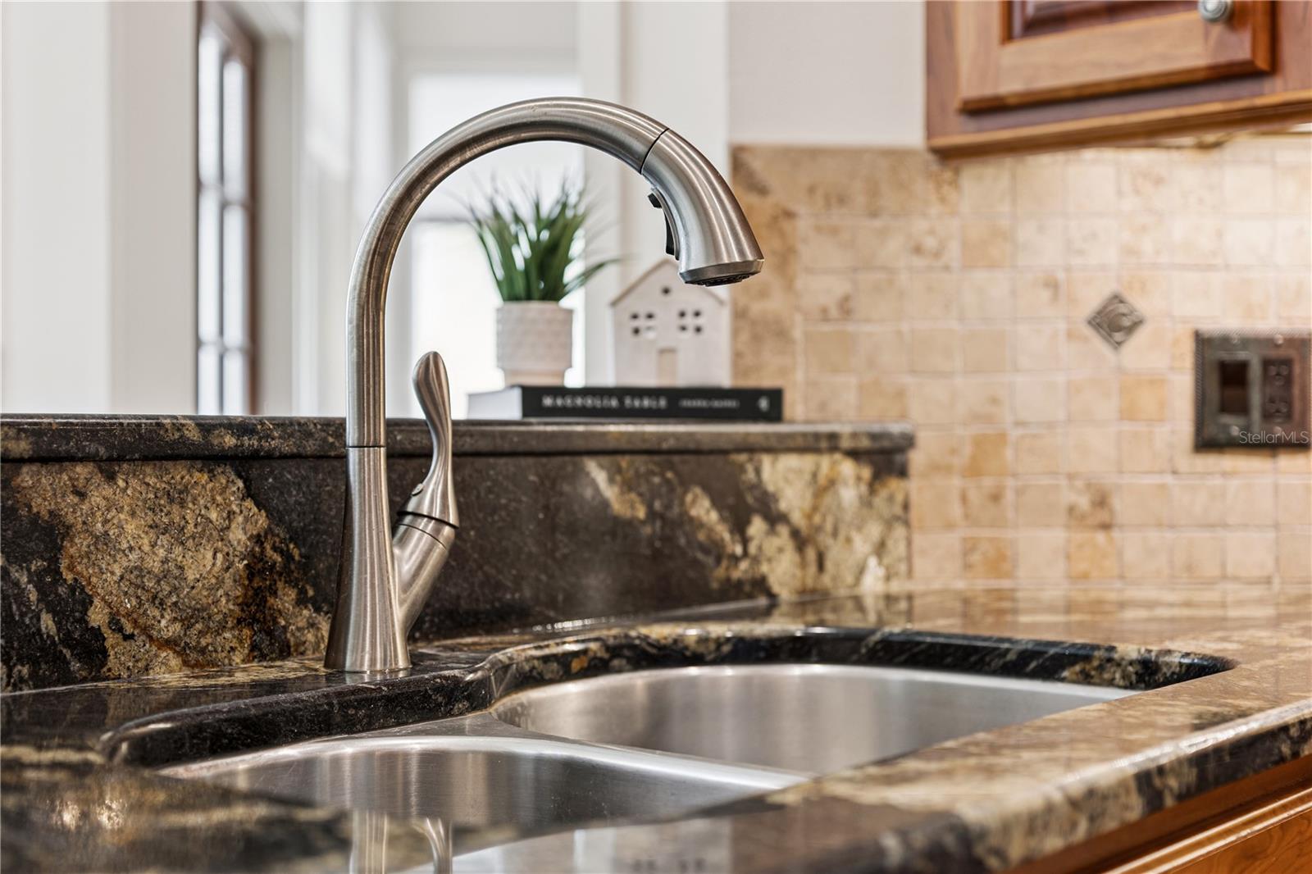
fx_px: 1785
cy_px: 437
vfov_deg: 27.5
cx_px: 656
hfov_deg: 40.4
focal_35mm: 49
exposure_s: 1/50
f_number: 2.8
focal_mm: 49
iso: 400
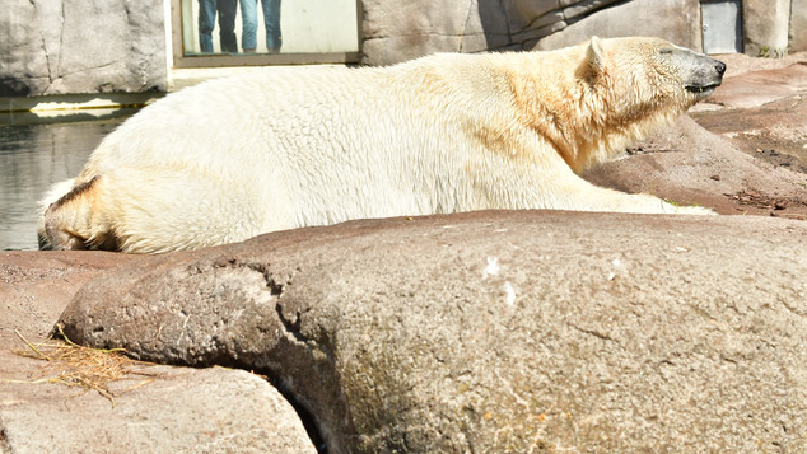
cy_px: 210
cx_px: 402
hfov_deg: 14.5
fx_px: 3168
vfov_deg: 8.2
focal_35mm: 148
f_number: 7.1
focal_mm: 70
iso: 640
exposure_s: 1/2000
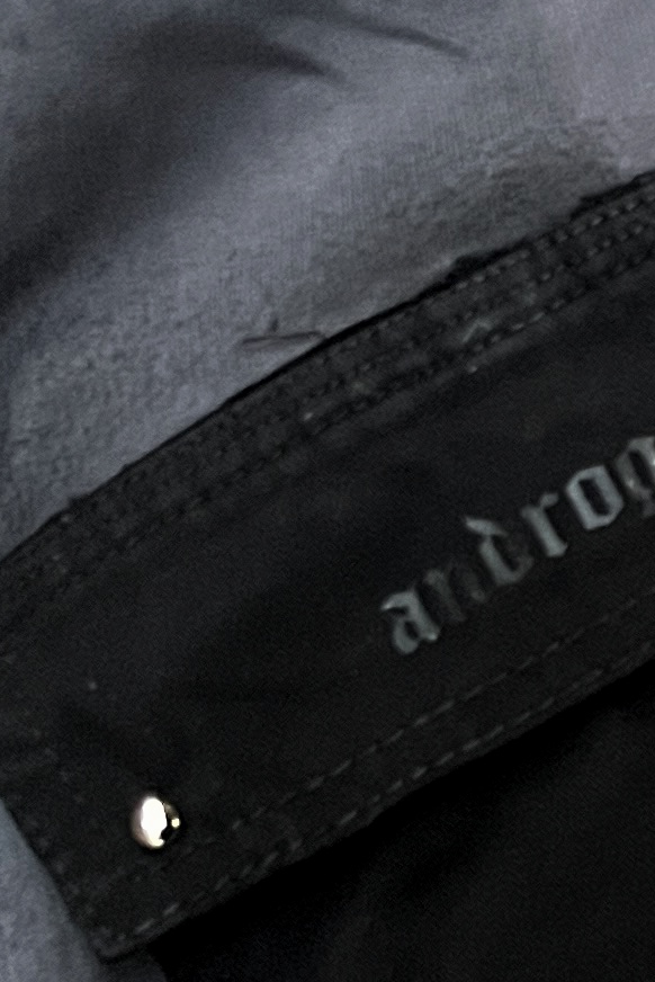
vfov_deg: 16.4
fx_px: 3408
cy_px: 387
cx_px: 1459
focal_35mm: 125
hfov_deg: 9.9
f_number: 1.6
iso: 640
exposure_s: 1/40
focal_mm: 5.1
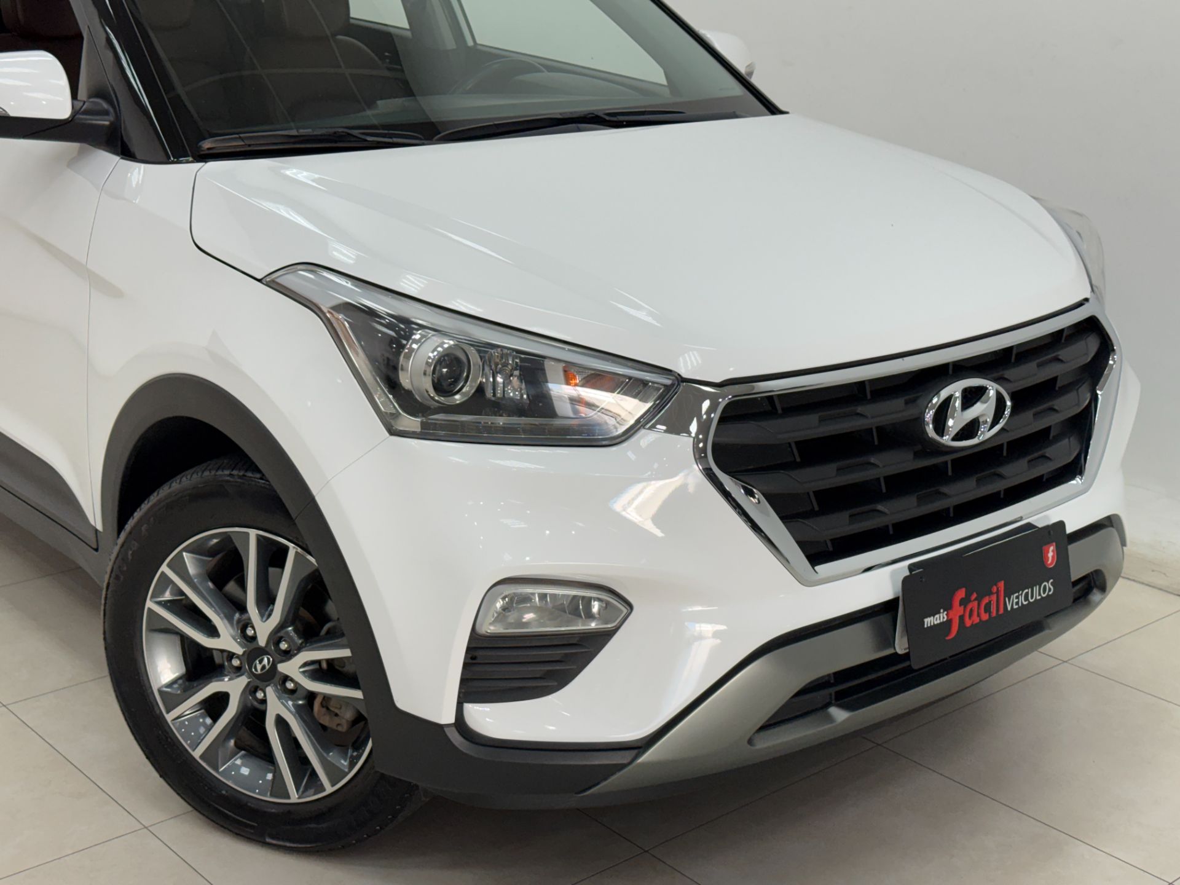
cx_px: 590
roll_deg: -0.7
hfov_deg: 39.7
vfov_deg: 30.3
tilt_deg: -16.7
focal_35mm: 48
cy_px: 442
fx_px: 1636
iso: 125
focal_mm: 6.76
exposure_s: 1/175
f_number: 1.78
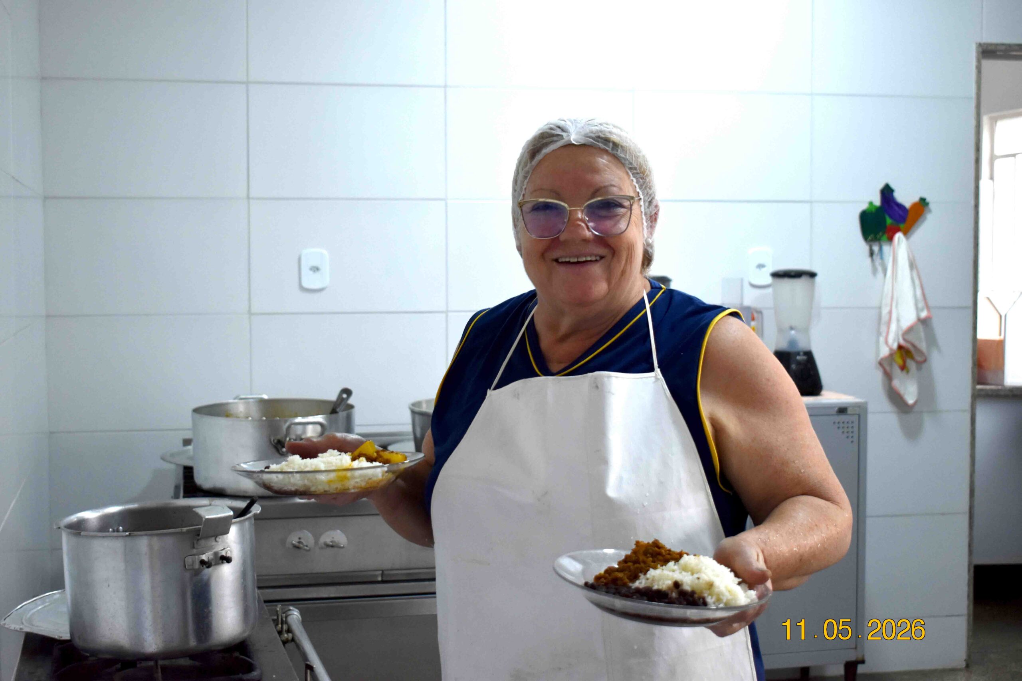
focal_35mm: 54
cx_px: 511
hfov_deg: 36.9
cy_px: 340
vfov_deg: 25.1
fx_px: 1533
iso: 800
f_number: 4.8
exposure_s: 1/125
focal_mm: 36
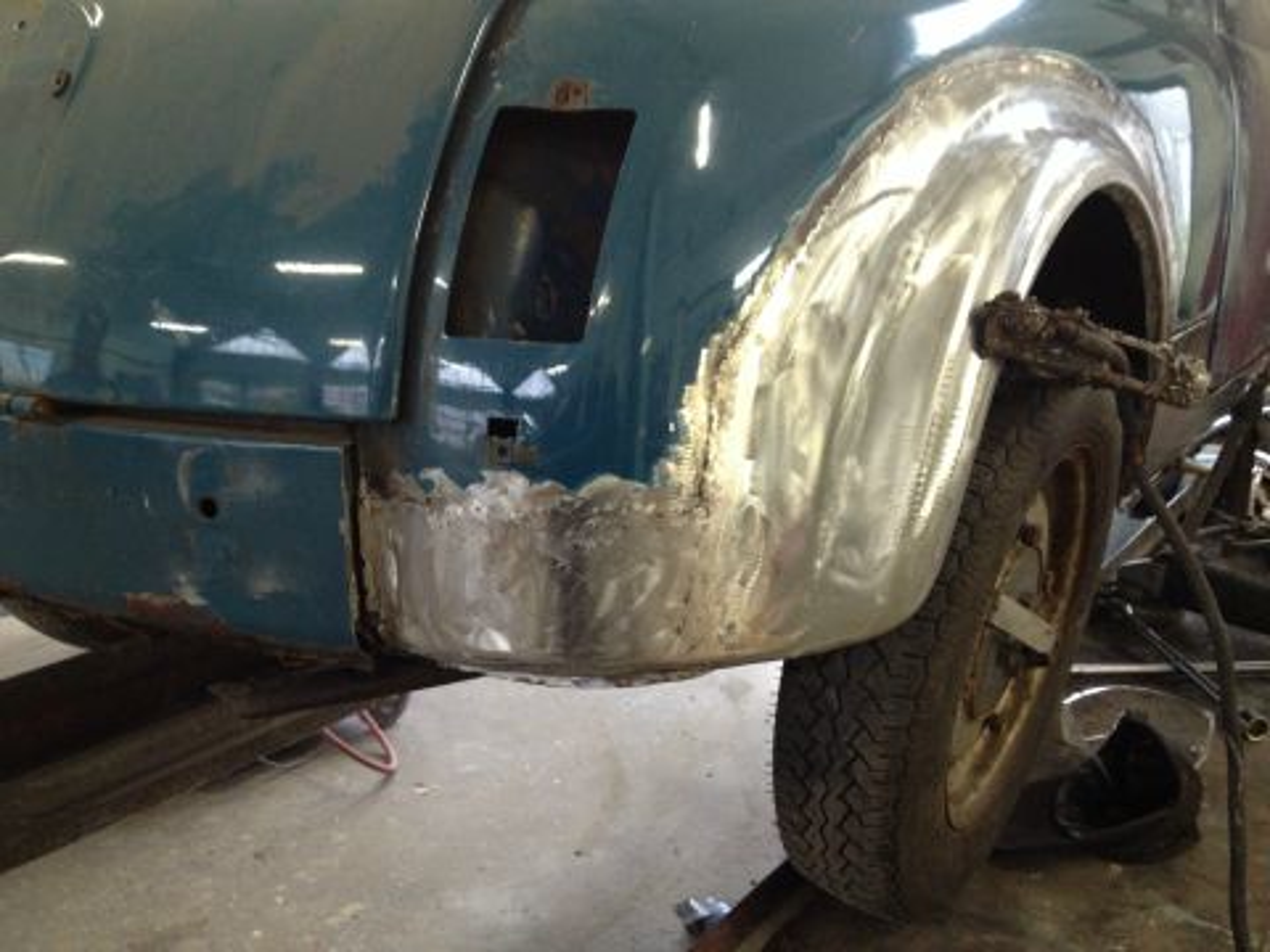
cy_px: 476
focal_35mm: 35
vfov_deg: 40.7
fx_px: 1284
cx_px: 635
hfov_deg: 52.6
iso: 250
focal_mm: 4.28
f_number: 2.4
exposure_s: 1/20
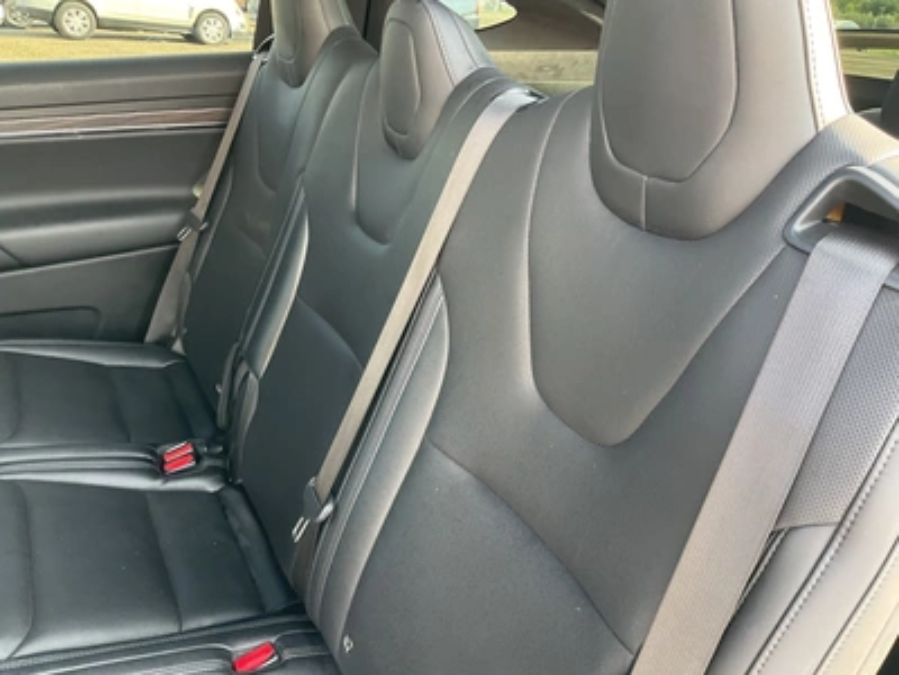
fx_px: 753
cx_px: 450
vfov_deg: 48.2
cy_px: 338
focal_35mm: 29
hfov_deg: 61.7
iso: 64
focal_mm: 3
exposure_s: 1/65
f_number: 1.8
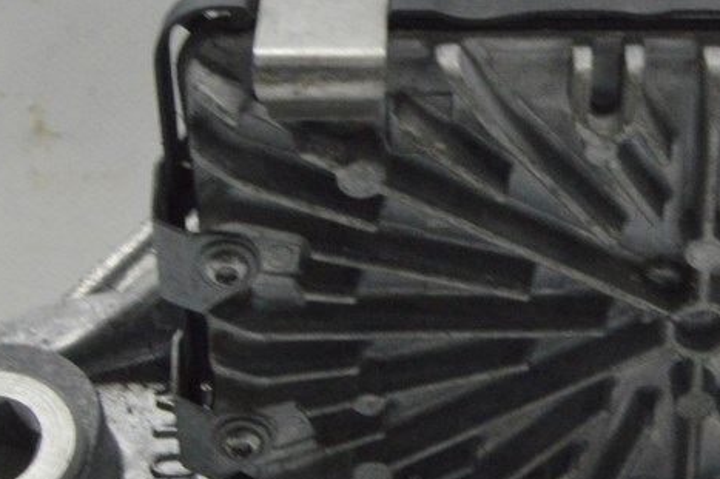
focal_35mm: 115
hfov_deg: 17.5
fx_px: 2301
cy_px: 250
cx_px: 671
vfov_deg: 11.9
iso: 6400
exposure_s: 1/20
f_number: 20
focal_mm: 35
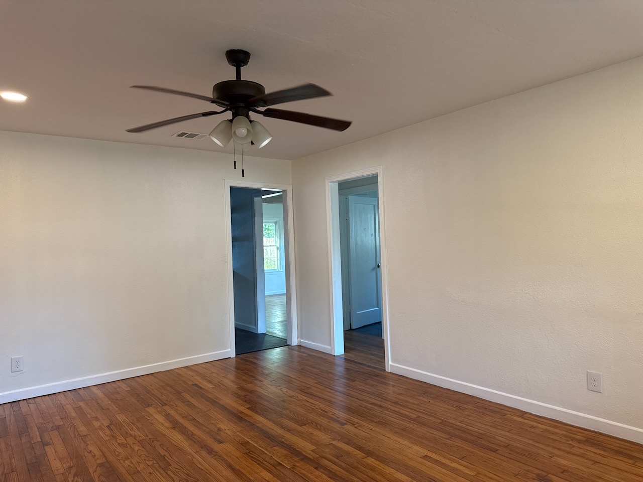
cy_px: 241
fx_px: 446
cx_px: 322
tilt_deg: +0.0
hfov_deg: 71.6
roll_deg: +1.8
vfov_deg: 56.8
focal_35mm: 24
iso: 250
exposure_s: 1/120
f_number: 1.78
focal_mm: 6.76
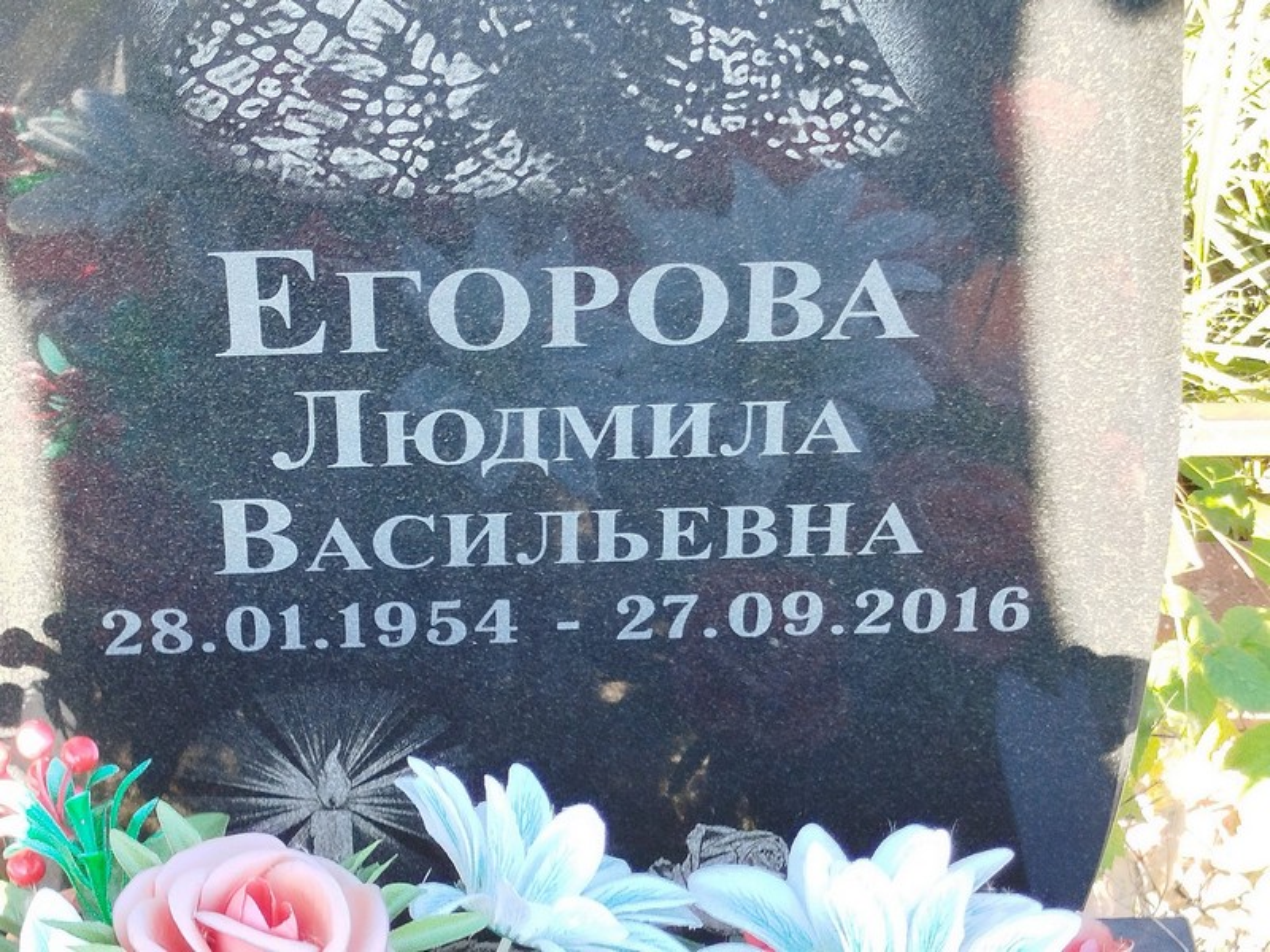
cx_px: 635
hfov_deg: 55.4
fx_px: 1211
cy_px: 476
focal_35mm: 33
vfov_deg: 42.9
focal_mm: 5.31
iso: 50
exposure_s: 1/50
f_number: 1.7
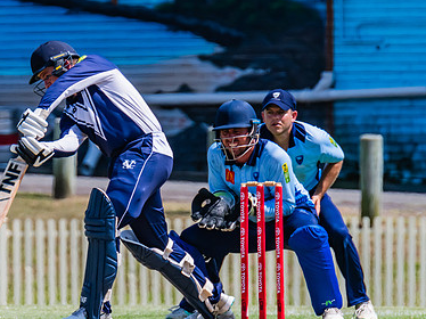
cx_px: 146
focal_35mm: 1296
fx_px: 15939
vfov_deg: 1.1
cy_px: 163
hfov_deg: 1.5
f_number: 10
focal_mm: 600
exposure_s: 1/2000
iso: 800
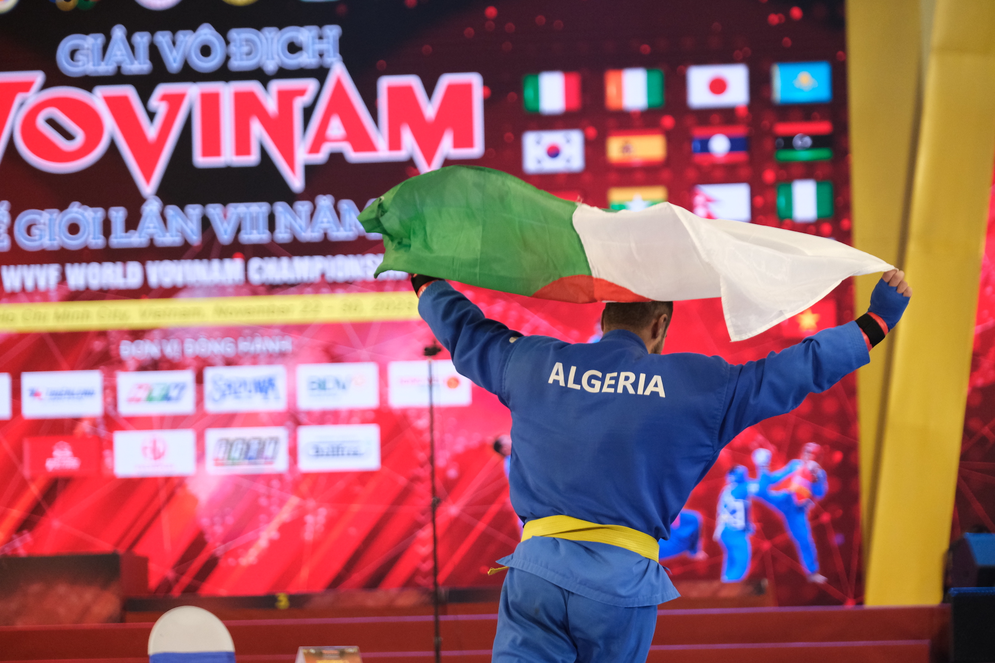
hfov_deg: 13.4
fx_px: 4228
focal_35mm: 153
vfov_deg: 9.0
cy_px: 332
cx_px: 498
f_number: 2.8
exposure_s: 1/500
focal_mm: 102.2
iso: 2500
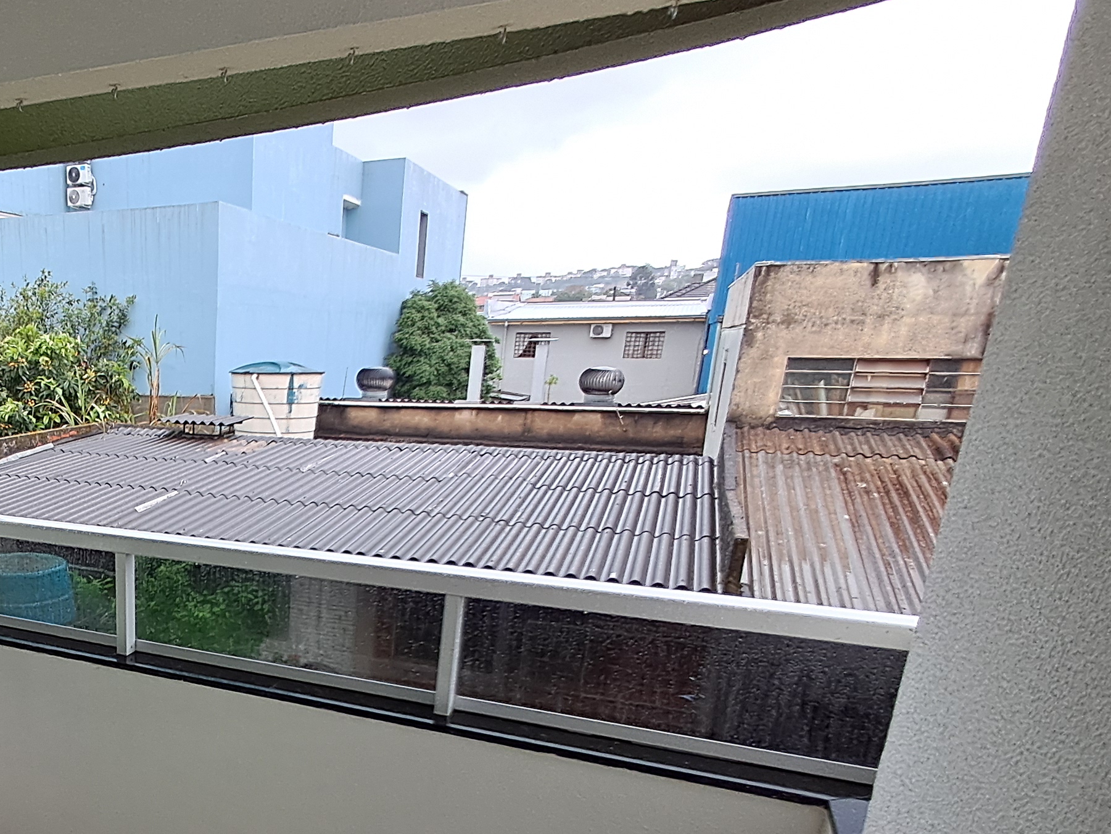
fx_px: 931
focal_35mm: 29
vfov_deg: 46.2
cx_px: 168
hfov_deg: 55.6
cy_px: 642
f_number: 2.2
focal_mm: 1.64
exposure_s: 1/60
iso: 50
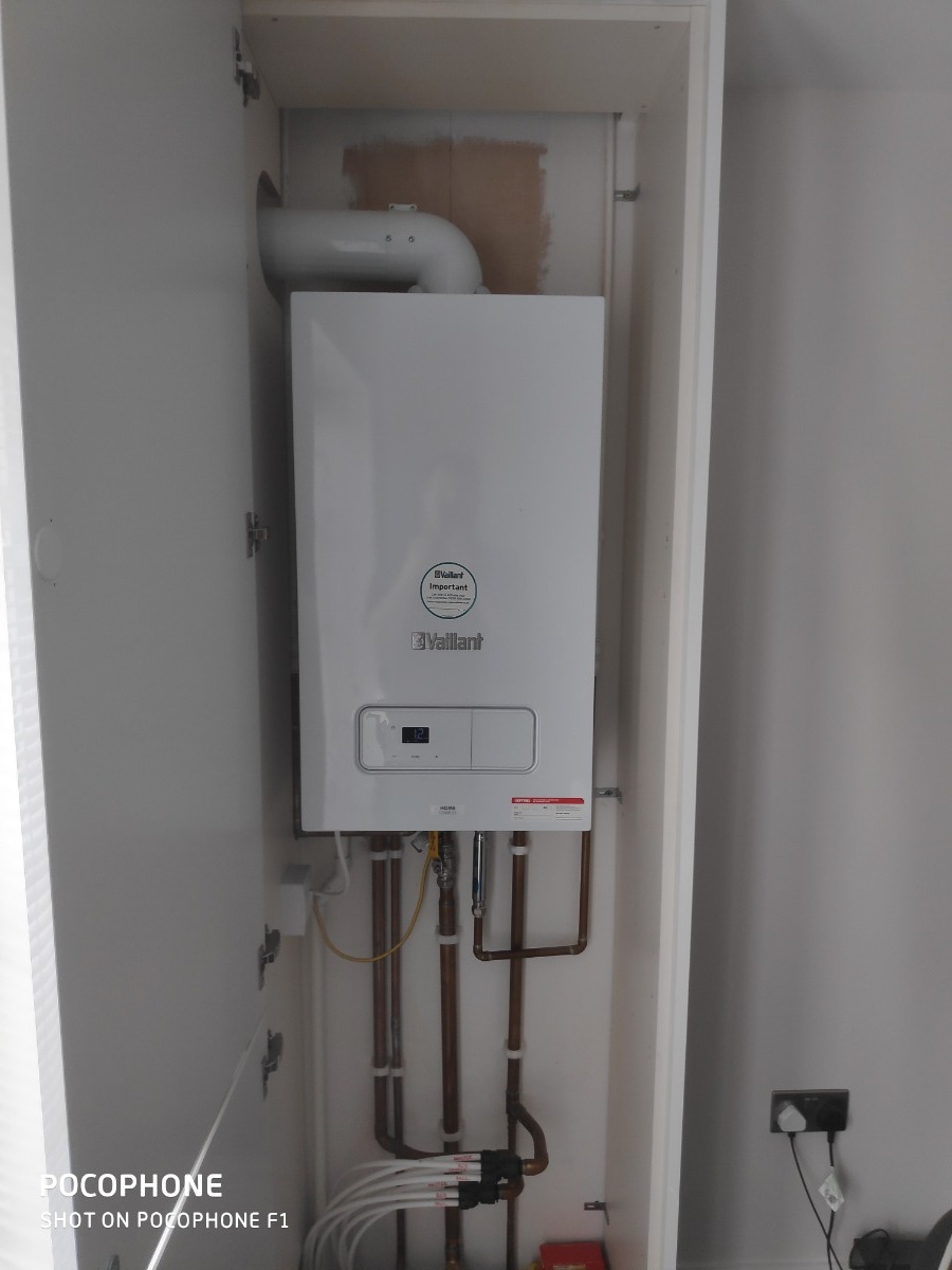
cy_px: 635
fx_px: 733
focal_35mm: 20
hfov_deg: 66.0
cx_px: 476
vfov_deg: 81.7
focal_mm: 3.94
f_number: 1.9
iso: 159
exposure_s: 1/100
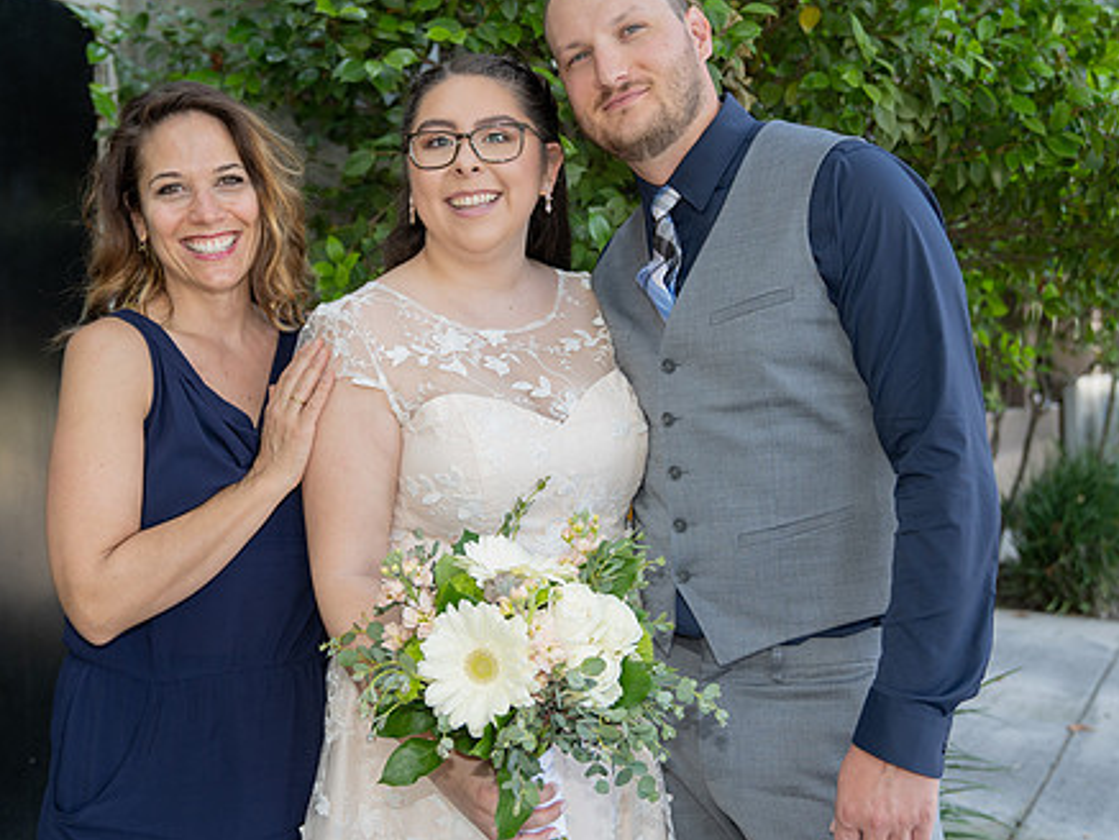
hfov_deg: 50.1
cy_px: 396
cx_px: 515
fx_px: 1196
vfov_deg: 38.7
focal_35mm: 37
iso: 500
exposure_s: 1/250
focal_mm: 29
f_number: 3.2
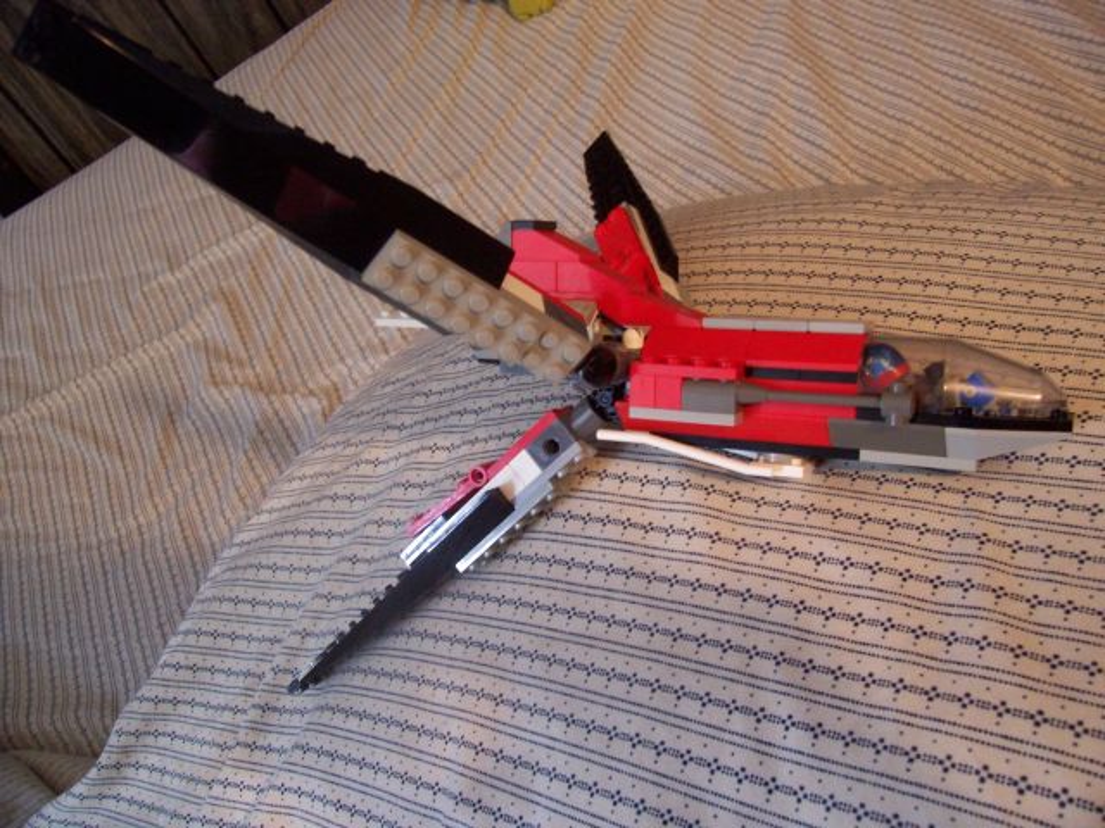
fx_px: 1085
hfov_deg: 54.0
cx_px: 552
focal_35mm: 34
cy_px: 414
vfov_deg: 41.8
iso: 160
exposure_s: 1/8.29
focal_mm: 5.6
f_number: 2.7
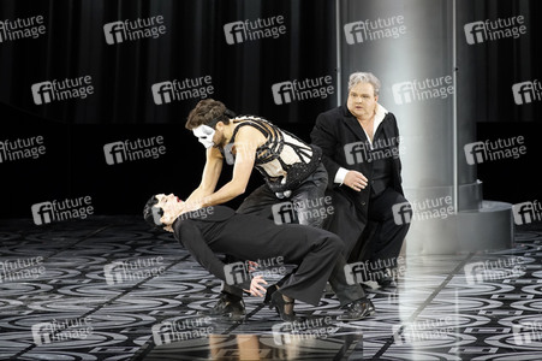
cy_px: 180
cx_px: 271
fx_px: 3009
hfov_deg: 10.3
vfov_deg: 6.9
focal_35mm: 200
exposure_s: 1/400
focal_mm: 200
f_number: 5.6
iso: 1600
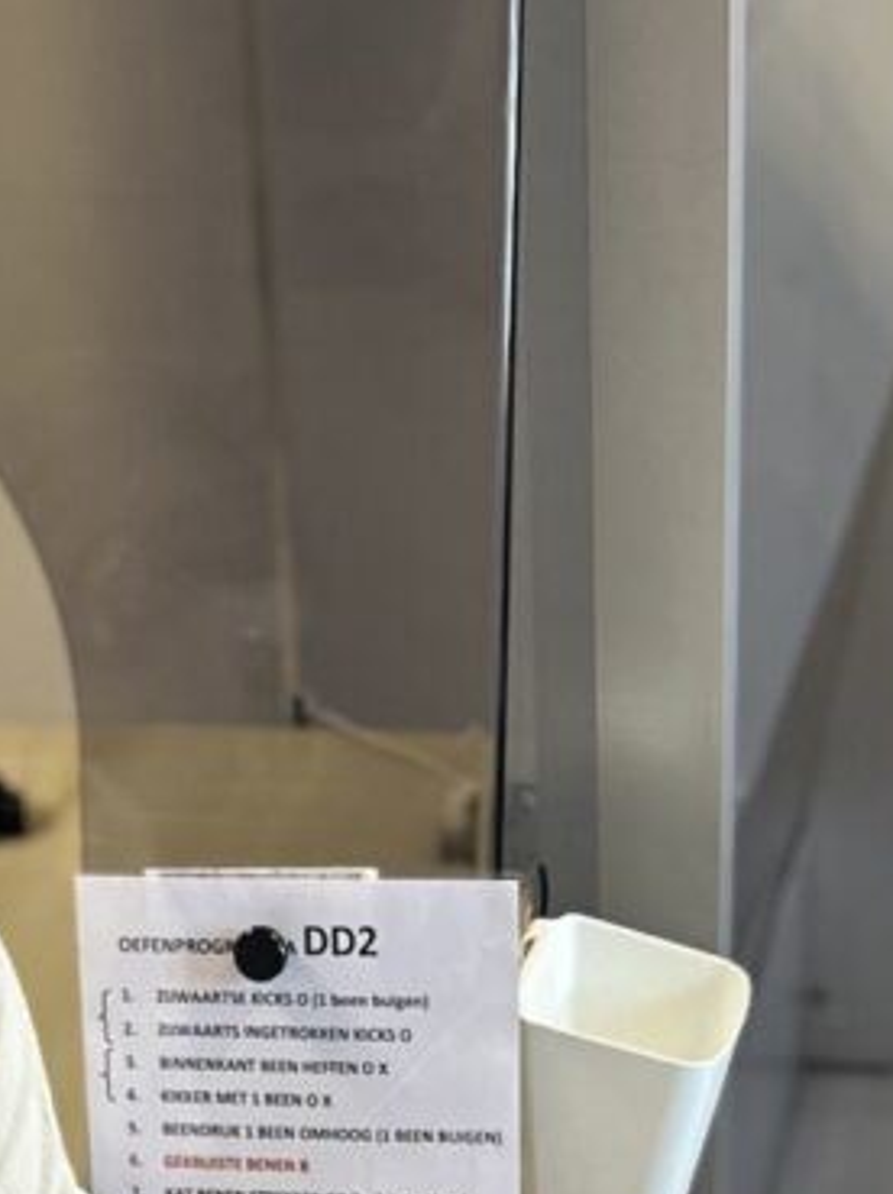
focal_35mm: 100
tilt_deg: -34.9
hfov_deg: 14.8
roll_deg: +3.3
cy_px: 1650
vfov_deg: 18.0
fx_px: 3446
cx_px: 404
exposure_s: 1/60
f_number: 1.78
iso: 320
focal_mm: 6.86
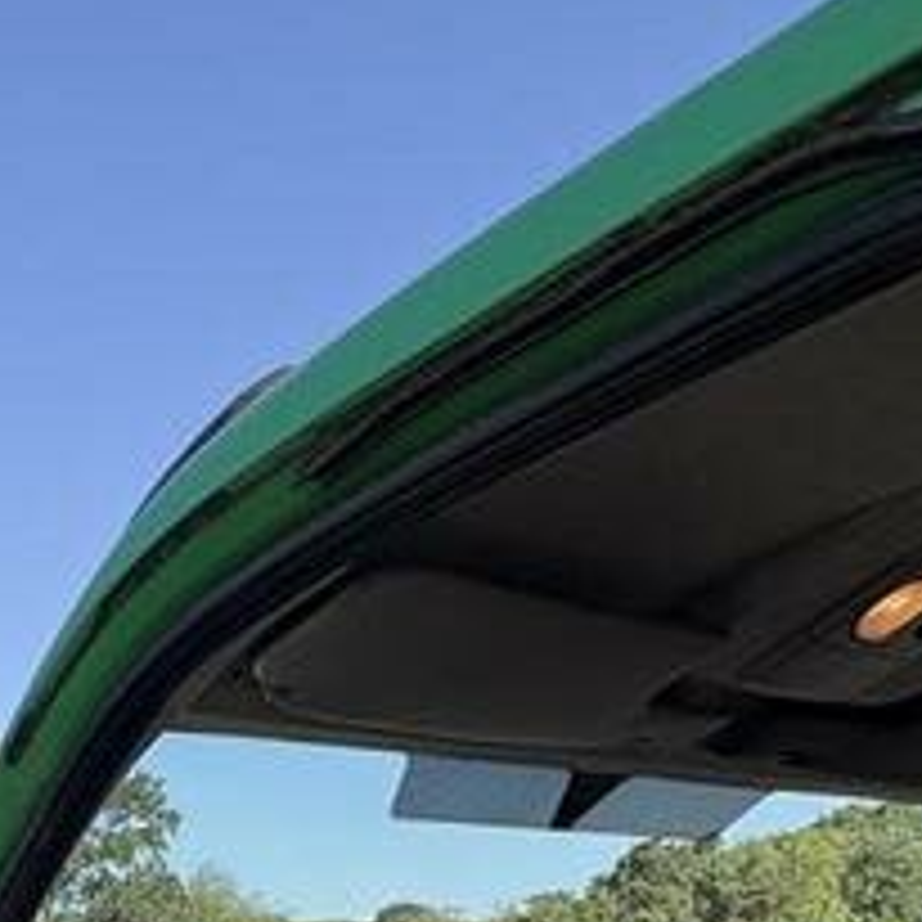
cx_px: -157
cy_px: 1349
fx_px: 1627
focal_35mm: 54
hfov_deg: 28.0
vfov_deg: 25.0
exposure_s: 1/533
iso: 64
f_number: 2.2
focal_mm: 2.22
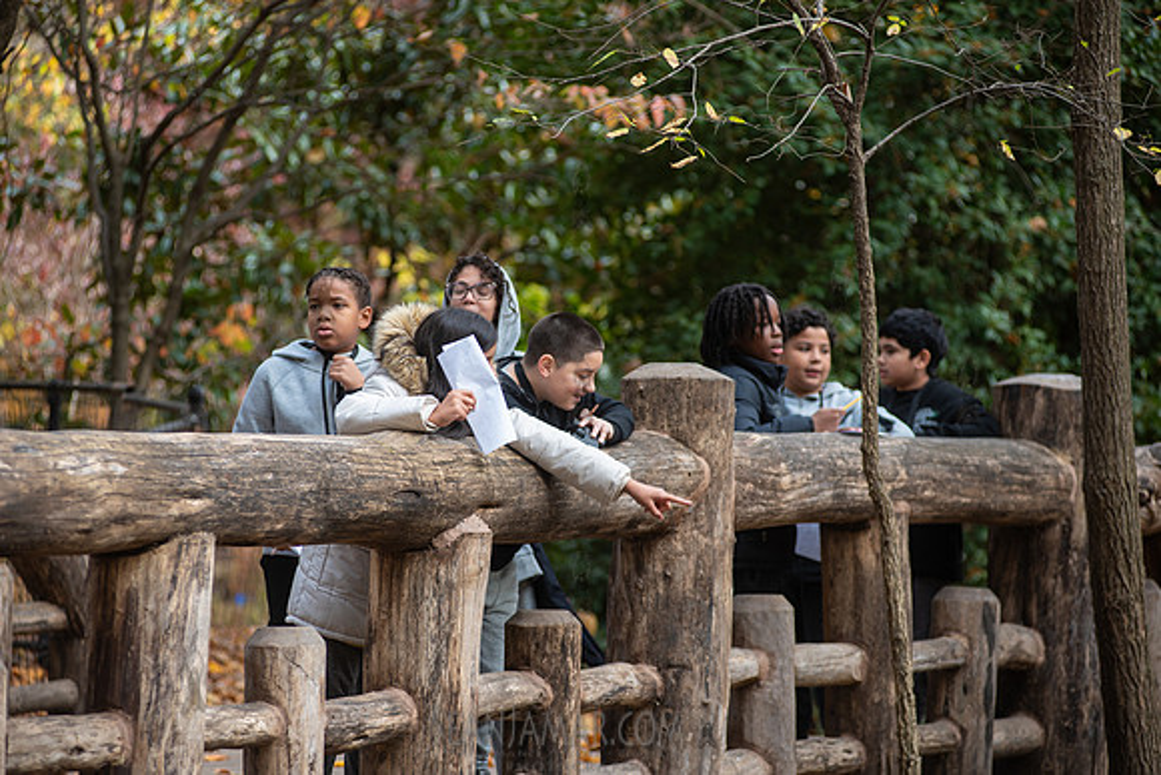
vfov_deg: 8.9
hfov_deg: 13.2
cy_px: 388
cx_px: 580
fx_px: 5000
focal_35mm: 155
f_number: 3.5
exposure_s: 1/200
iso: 160
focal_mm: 155
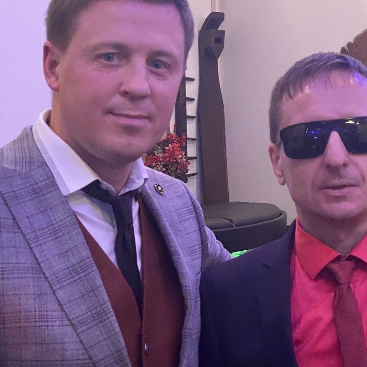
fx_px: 996
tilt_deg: -2.3
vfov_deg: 20.9
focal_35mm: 83
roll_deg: +1.2
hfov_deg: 20.9
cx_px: 182
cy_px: 189
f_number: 2
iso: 640
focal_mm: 6
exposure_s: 1/33
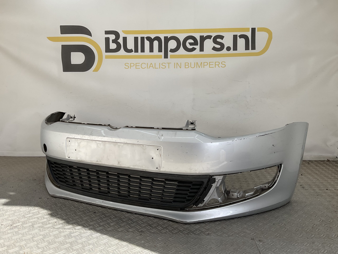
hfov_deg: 61.7
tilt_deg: -9.0
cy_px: 127
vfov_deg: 48.2
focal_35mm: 29
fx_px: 283
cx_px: 169
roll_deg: -0.9
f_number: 1.8
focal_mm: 3
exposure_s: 1/580
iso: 16
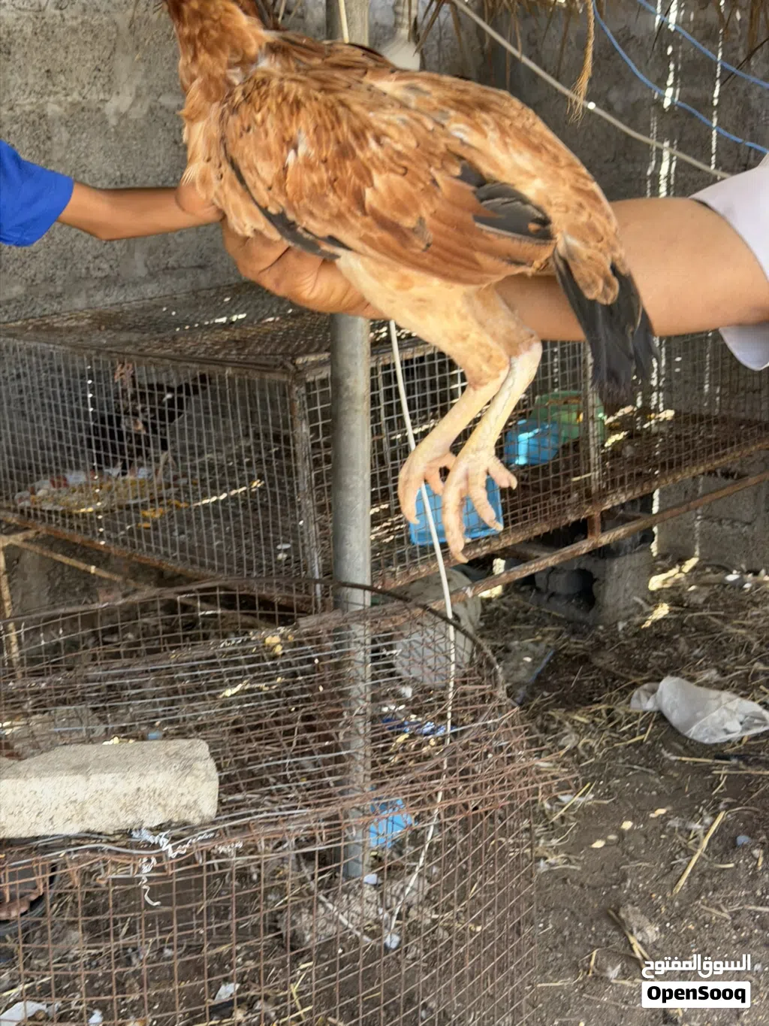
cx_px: 384
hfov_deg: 30.3
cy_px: 513
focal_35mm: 48
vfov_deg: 39.7
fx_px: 1422
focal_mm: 6.76
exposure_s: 1/149
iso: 80
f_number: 1.78
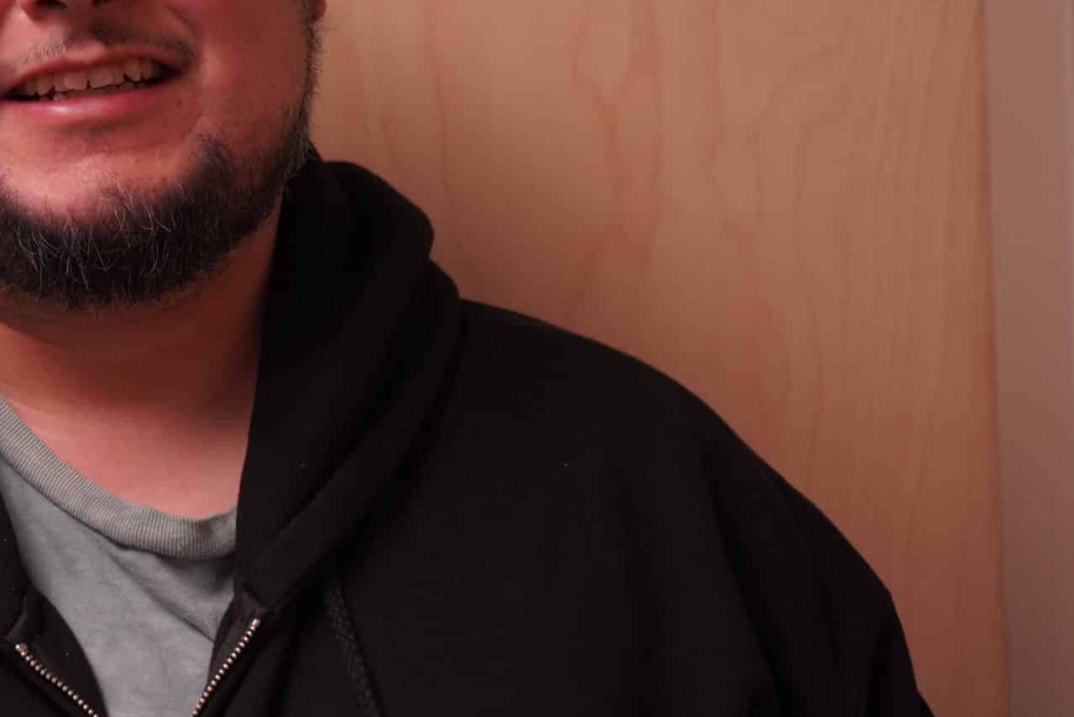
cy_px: 236
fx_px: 2954
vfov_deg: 13.8
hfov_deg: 20.2
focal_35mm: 99
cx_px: 88
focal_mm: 33
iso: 500
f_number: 2.8
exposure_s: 1/160
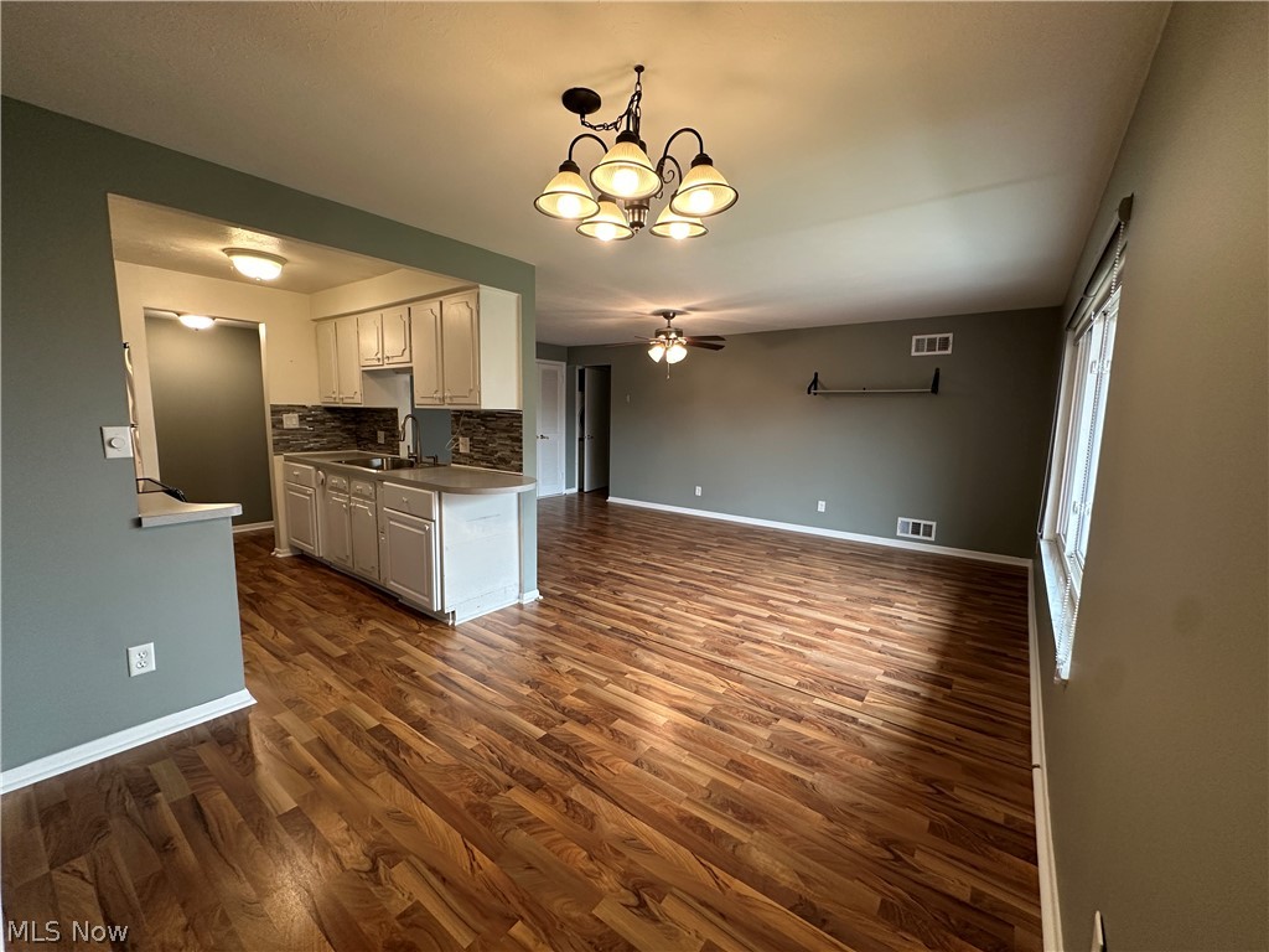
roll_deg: -1.1
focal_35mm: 14
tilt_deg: -6.7
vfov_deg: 85.7
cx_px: 634
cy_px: 476
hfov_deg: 102.1
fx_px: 513
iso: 200
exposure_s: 1/60
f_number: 2.2
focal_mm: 2.22
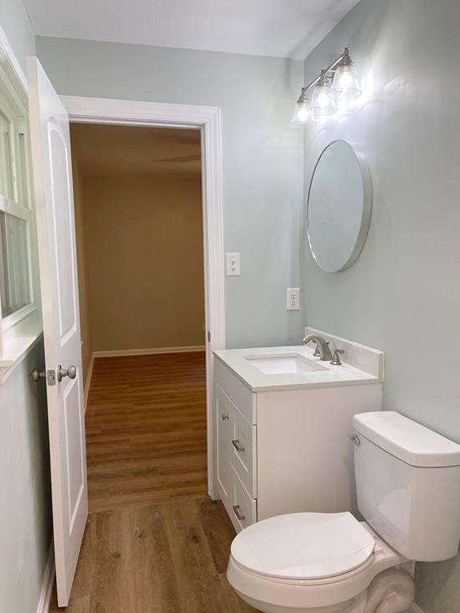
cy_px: 310
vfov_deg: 65.3
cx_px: 235
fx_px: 478
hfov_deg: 51.4
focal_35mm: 27
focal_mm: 5.1
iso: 50
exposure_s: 1/120
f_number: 1.6
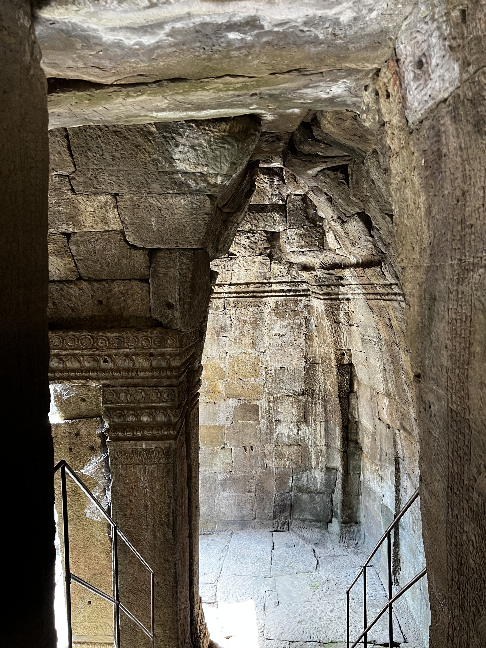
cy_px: 324
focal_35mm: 26
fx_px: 487
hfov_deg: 53.1
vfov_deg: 67.3
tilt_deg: -4.5
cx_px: 243
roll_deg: +0.7
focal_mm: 5.7
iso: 200
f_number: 1.5
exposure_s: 1/60
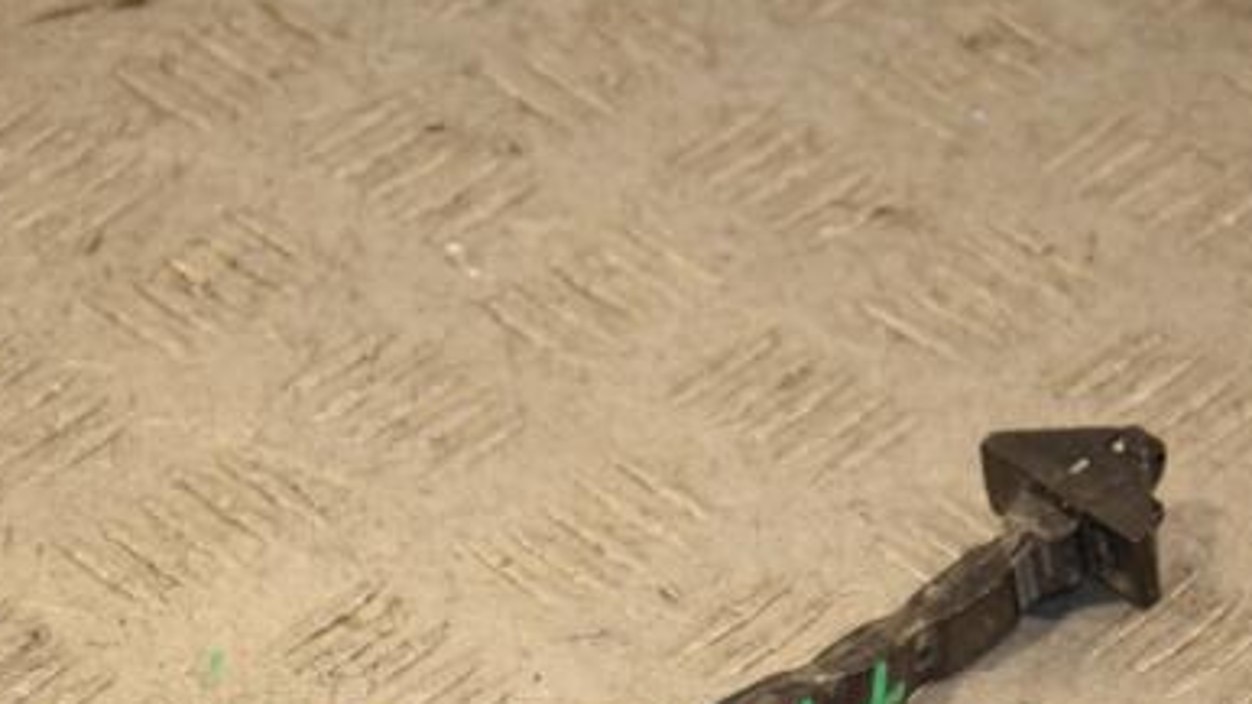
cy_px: 620
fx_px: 5676
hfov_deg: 12.6
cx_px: 665
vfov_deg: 7.1
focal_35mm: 171
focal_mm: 70
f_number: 5.3
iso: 800
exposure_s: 1/200
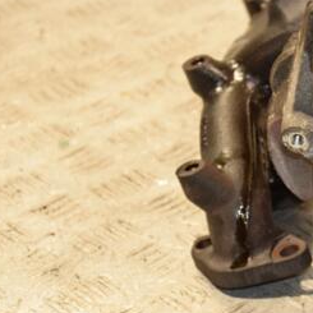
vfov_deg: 8.5
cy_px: 164
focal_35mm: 206
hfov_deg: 8.4
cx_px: 350
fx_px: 2107
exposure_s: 1/160
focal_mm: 66
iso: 800
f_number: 5.3
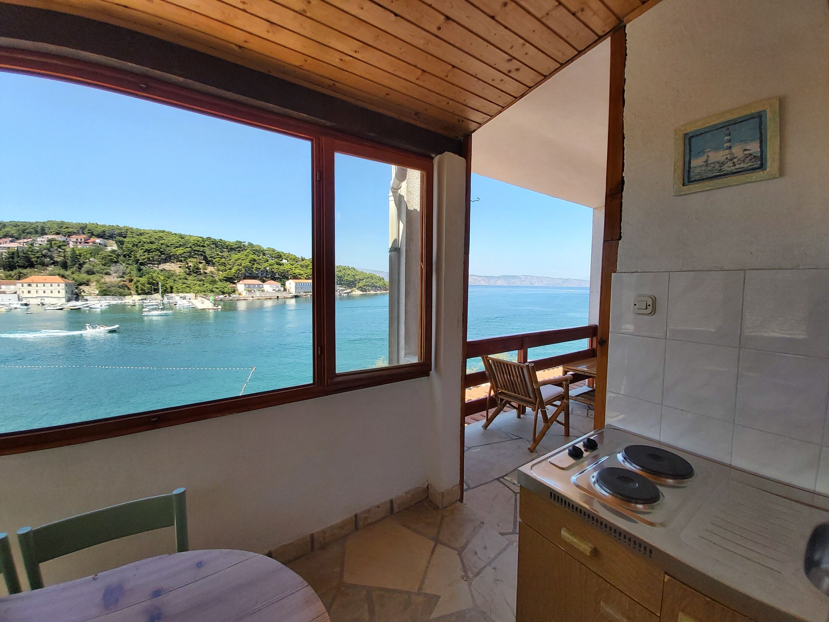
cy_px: 311
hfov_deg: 110.5
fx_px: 287
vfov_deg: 94.5
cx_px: 414
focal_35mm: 12
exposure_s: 1/671
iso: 40
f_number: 2.2
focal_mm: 1.42
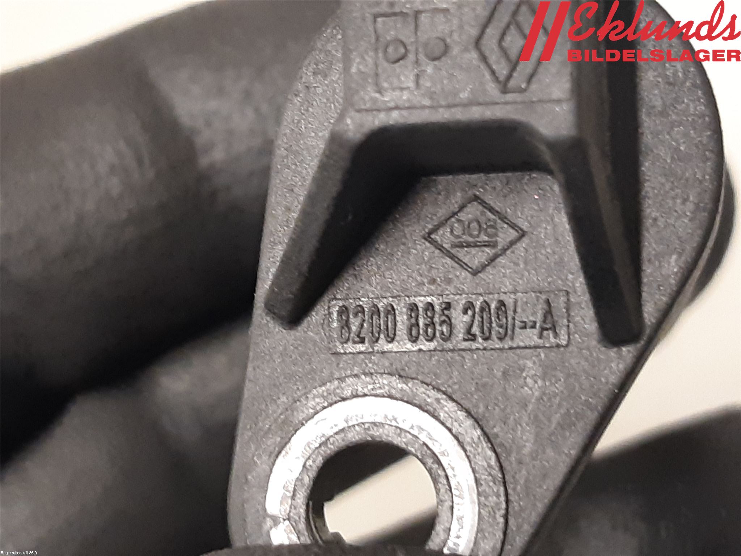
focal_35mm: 26
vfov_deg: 53.1
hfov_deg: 67.3
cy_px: 278
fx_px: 557
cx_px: 370
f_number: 1.7
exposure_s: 1/25
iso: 200
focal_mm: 3.93
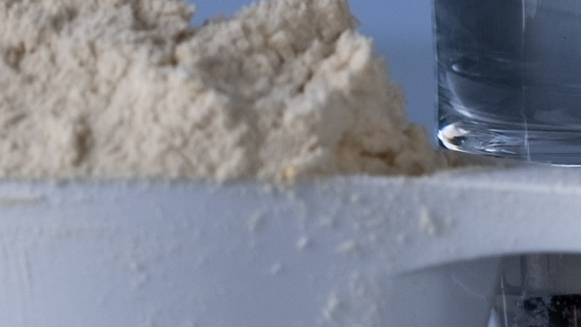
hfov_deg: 1.7
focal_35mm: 1259
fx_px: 19395
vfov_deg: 1.0
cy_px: -493
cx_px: -548
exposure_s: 1/125
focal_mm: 115
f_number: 5.6
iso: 100
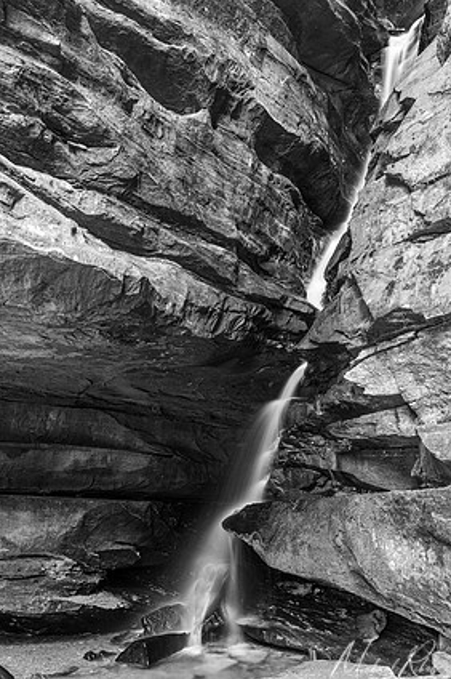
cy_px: 338
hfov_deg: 38.8
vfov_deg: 55.8
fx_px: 640
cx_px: 214
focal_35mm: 34
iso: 64
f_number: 13
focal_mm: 32
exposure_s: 1.6
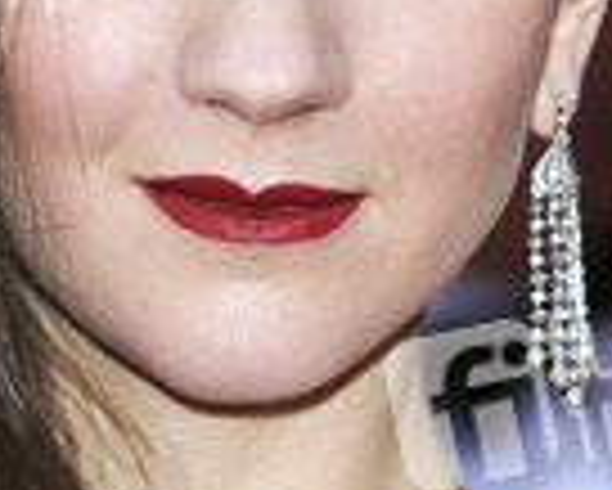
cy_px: 162
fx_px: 7522
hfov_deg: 4.7
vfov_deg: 3.7
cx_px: 209
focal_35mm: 415
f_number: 4.5
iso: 320
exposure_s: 1/200
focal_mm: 100
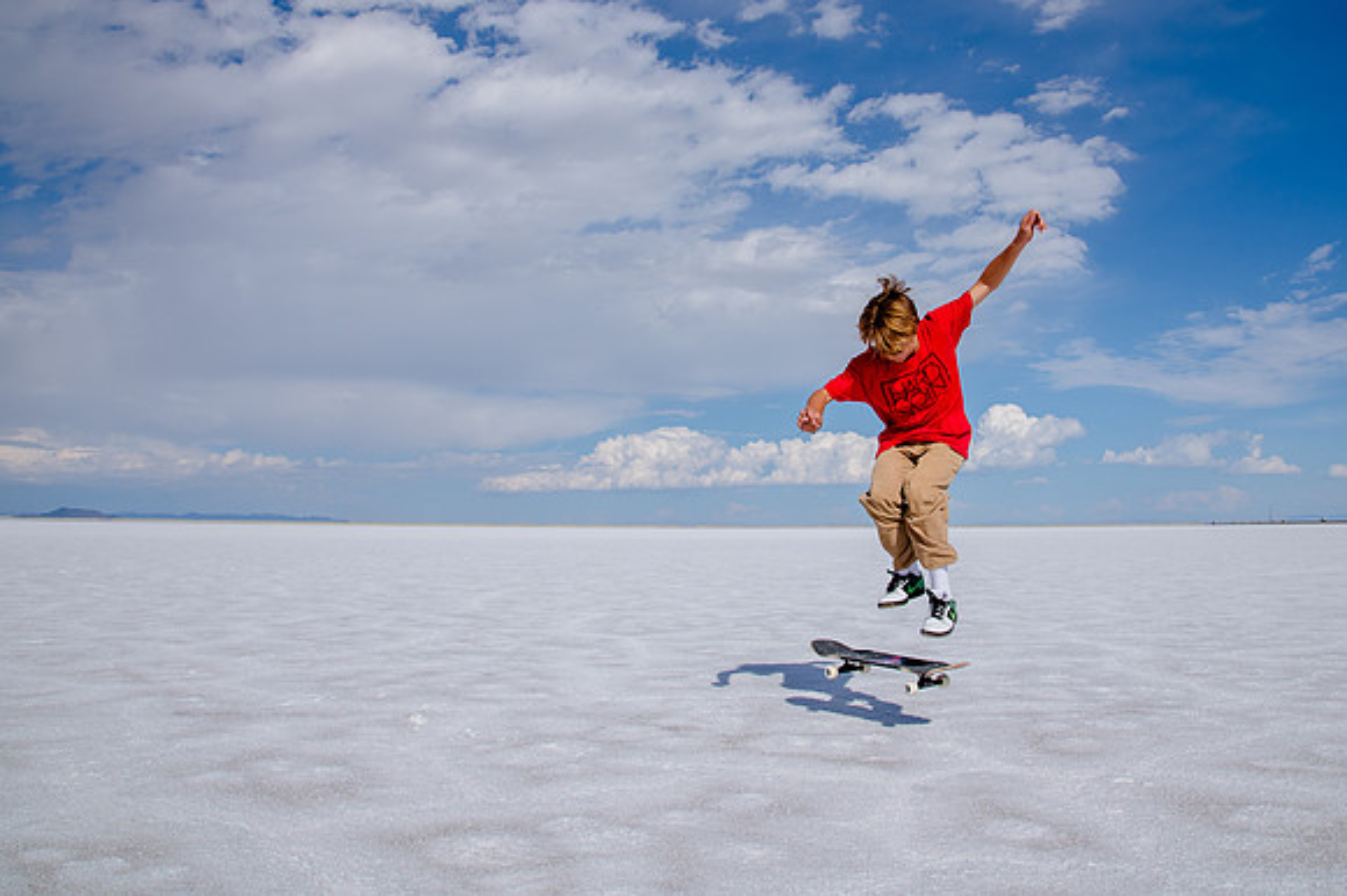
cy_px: 363
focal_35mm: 29
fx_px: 1084
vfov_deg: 44.7
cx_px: 732
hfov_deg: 63.6
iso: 250
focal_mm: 24
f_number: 10
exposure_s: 1/1250
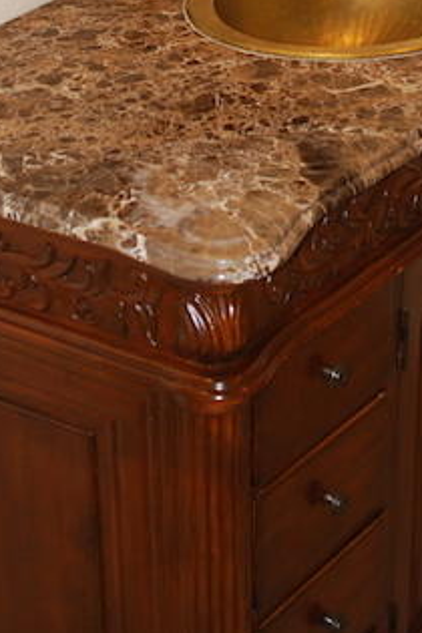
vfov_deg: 22.3
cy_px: 18
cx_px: 256
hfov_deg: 15.5
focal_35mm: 88
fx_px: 1547
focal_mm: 18
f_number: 3.5
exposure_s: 1/60
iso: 200
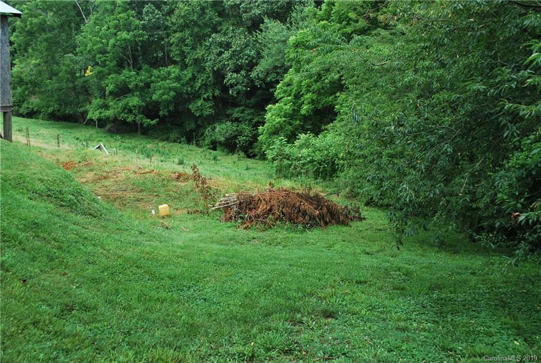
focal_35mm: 39
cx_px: 270
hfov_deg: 49.5
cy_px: 182
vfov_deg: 34.3
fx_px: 587
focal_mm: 26
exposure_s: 1/125
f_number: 5.6
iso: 140
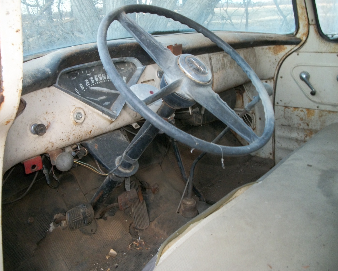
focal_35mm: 34
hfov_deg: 52.8
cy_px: 136
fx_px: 340
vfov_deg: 43.4
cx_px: 160
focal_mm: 5.7
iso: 160
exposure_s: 1/30
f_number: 2.9
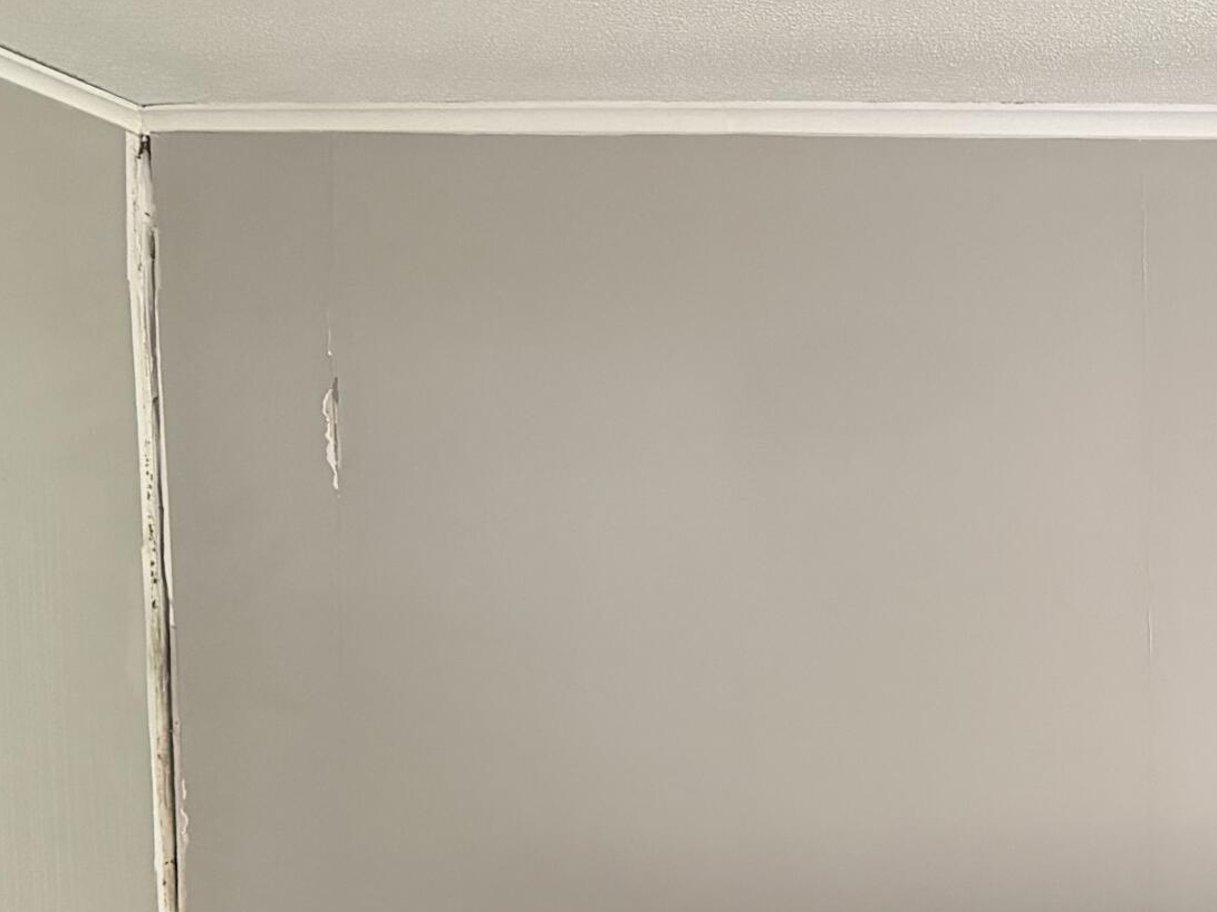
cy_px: 1037
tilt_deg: -3.8
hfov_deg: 28.0
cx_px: 1163
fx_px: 2320
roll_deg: +0.2
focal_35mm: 66
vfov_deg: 21.0
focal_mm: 6.76
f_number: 1.78
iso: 1000
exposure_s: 1/40
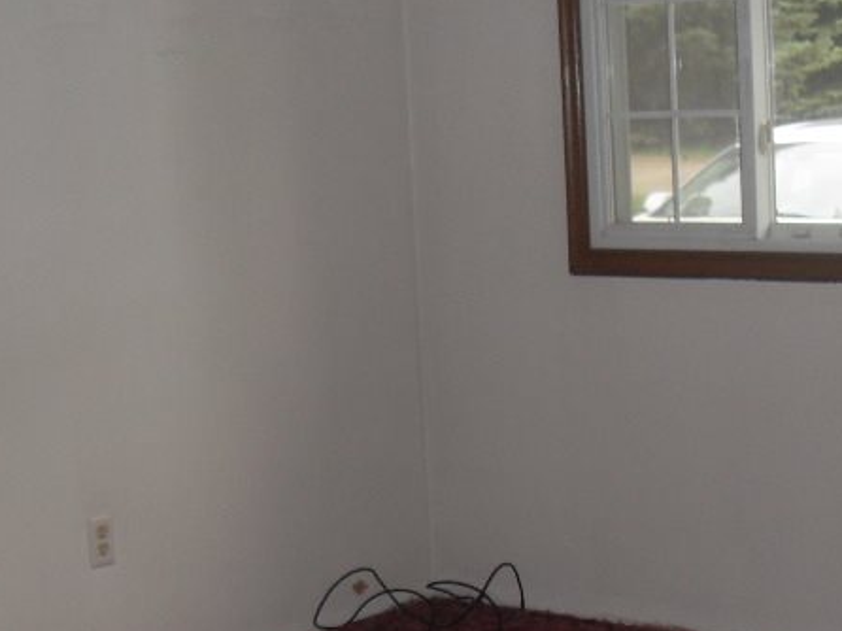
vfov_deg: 17.3
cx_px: 459
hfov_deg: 23.0
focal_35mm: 85
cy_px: 412
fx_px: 2066
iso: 100
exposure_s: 1/45
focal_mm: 6.3
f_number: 2.8
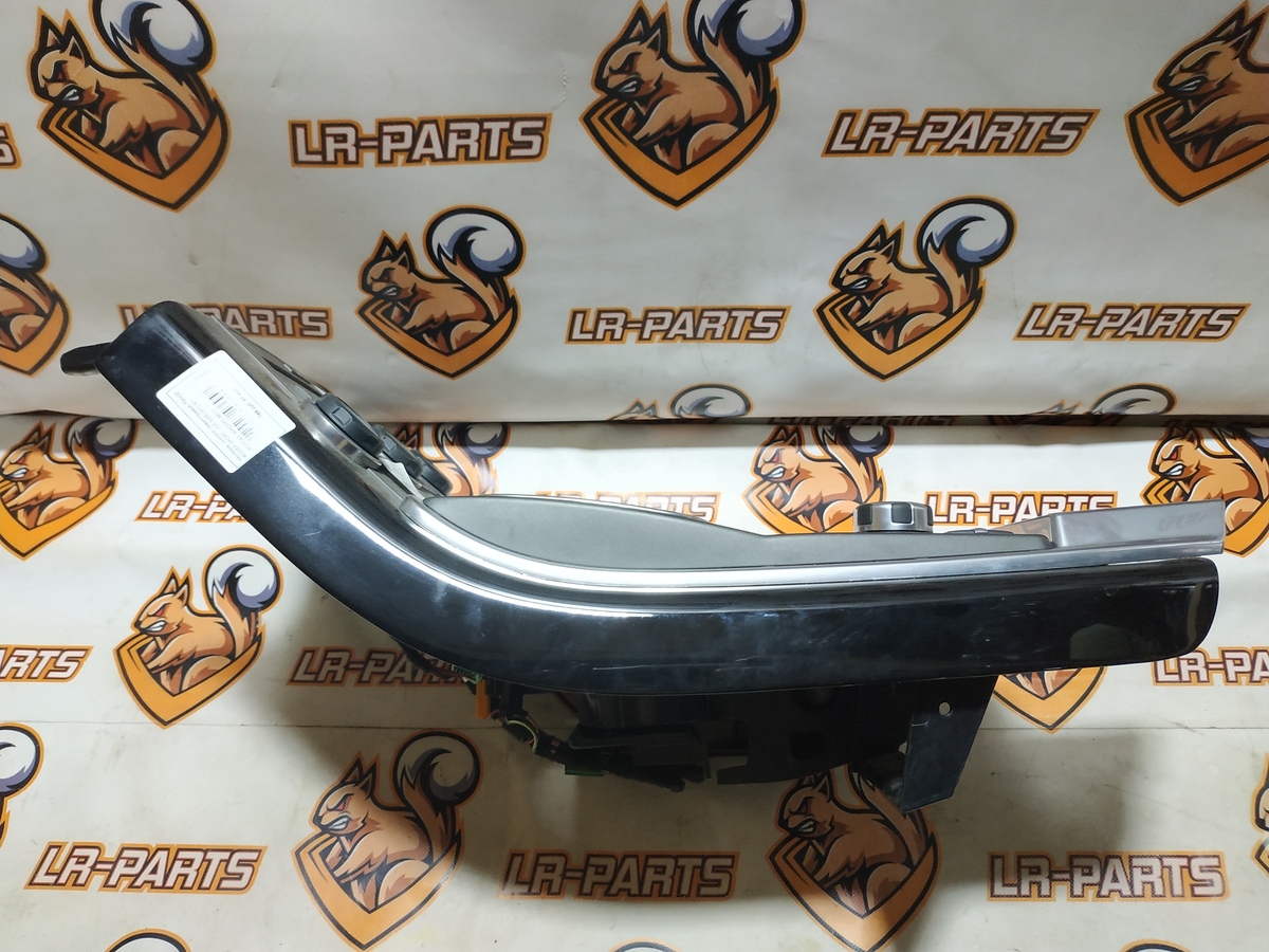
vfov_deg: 56.8
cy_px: 476
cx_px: 634
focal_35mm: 24
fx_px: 880
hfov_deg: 71.6
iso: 320
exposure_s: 1/100
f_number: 1.9
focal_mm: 3.94
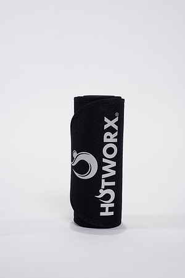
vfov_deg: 39.6
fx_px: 385
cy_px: 139
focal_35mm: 50
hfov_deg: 27.0
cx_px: 92
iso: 200
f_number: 4
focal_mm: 50
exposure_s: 1/125
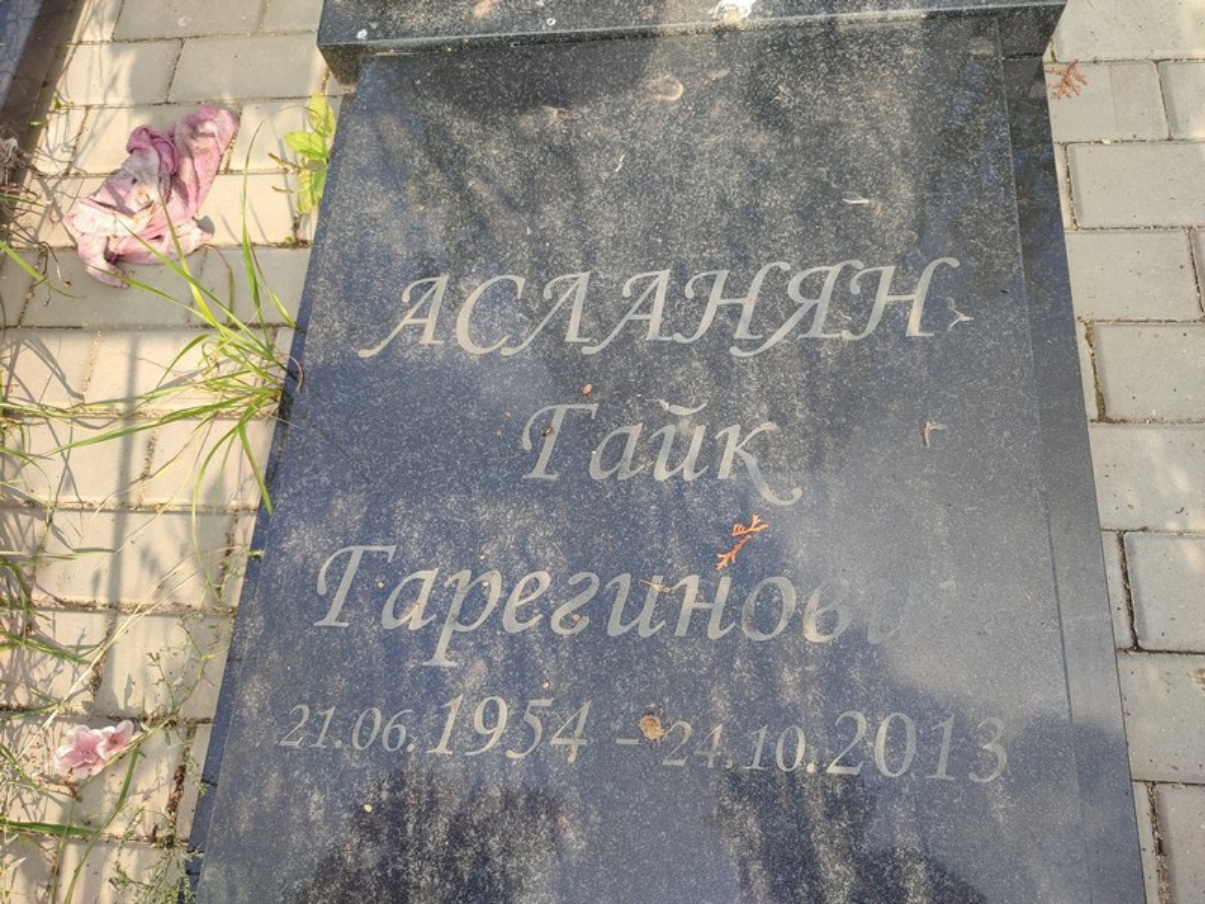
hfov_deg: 69.4
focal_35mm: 25
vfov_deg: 54.9
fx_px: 870
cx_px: 602
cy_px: 452
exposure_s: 1/138
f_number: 1.9
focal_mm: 6.04
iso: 50
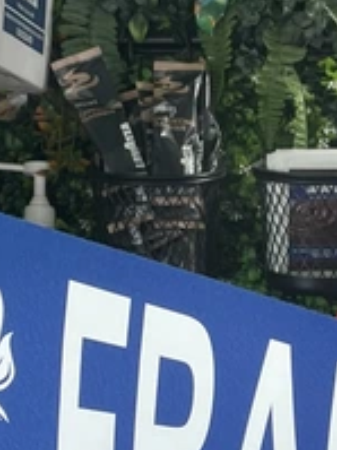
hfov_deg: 12.7
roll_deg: +0.5
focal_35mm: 115
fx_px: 1494
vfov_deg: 17.0
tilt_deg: -2.7
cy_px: 378
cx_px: 355
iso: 32
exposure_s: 1/100
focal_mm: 4.2
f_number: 1.6
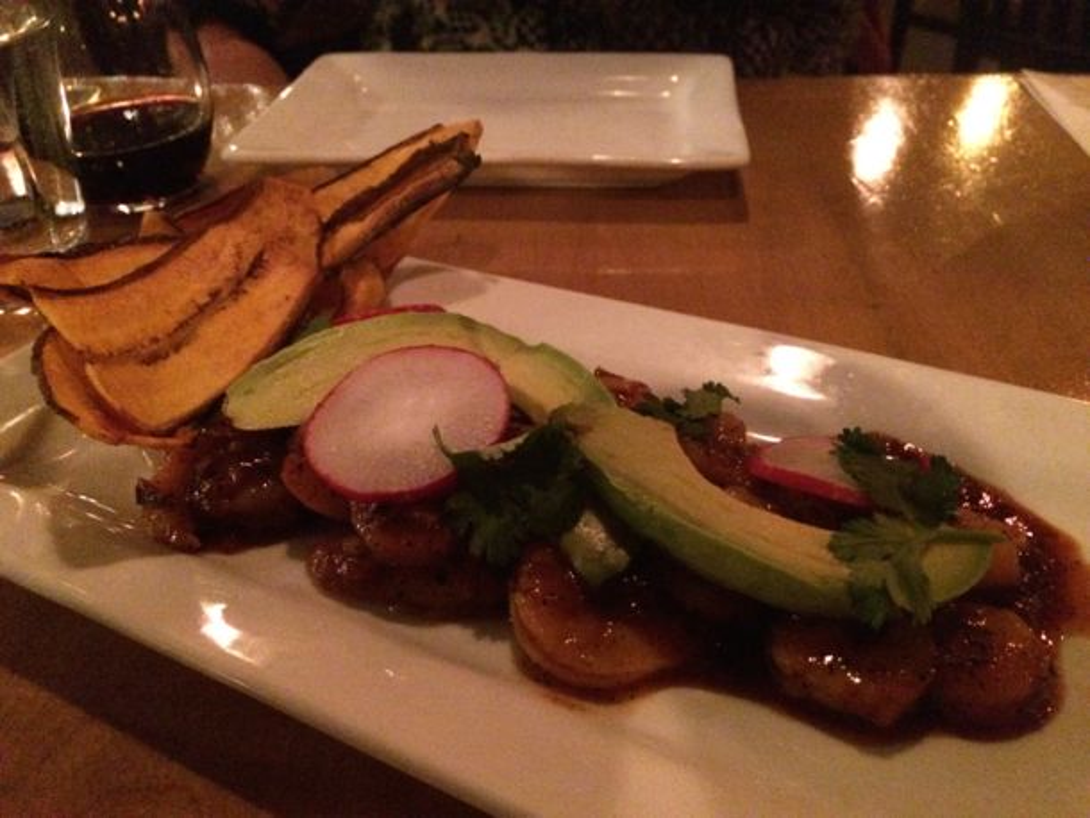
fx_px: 914
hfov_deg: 61.6
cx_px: 545
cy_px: 409
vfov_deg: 48.3
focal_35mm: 29
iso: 1000
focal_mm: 4.15
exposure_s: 1/15
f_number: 2.2
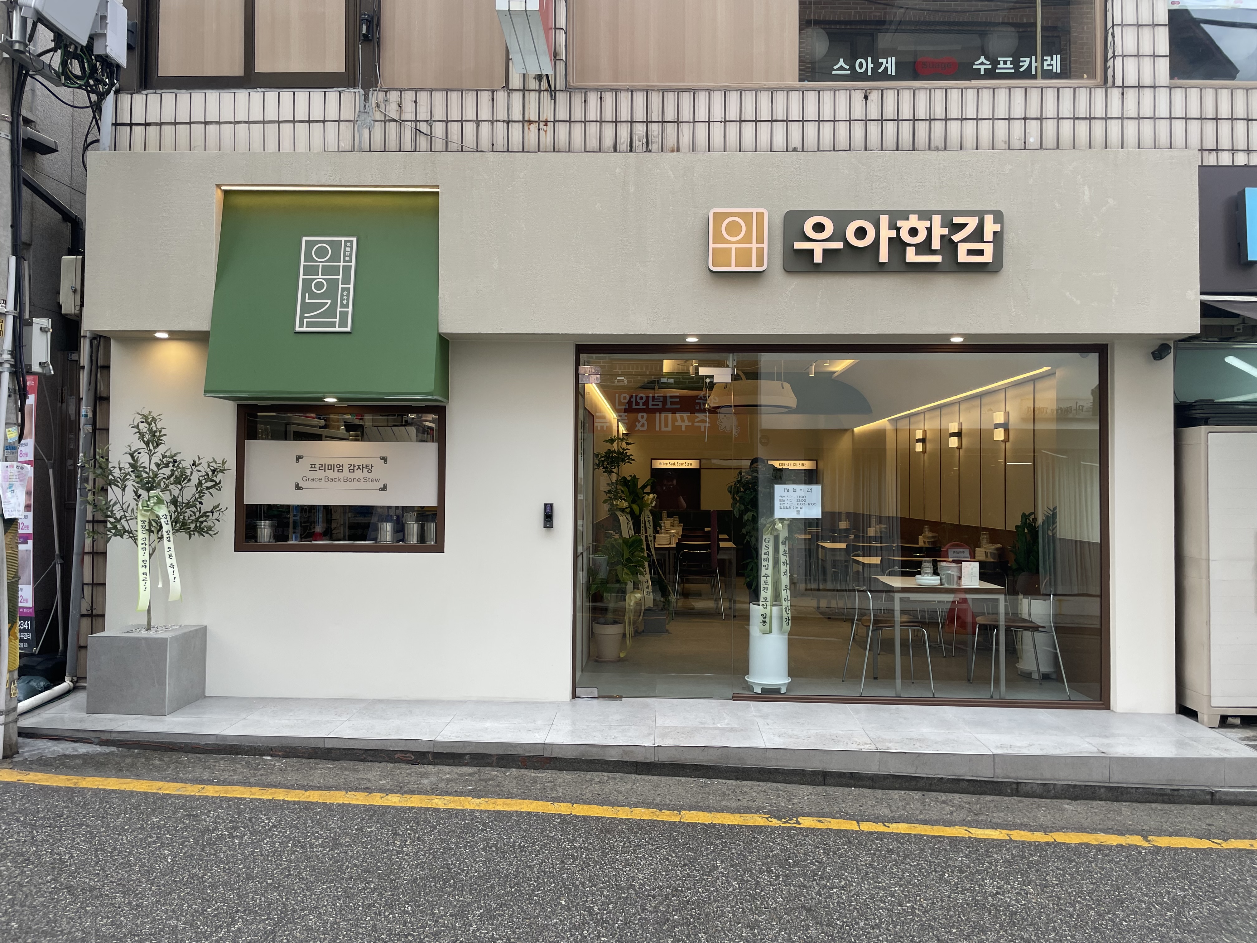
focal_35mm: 26
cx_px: 628
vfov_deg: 53.1
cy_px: 472
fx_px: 944
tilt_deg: +0.9
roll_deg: -0.3
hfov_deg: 67.3
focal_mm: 4.2
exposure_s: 1/209
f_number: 1.6
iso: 32
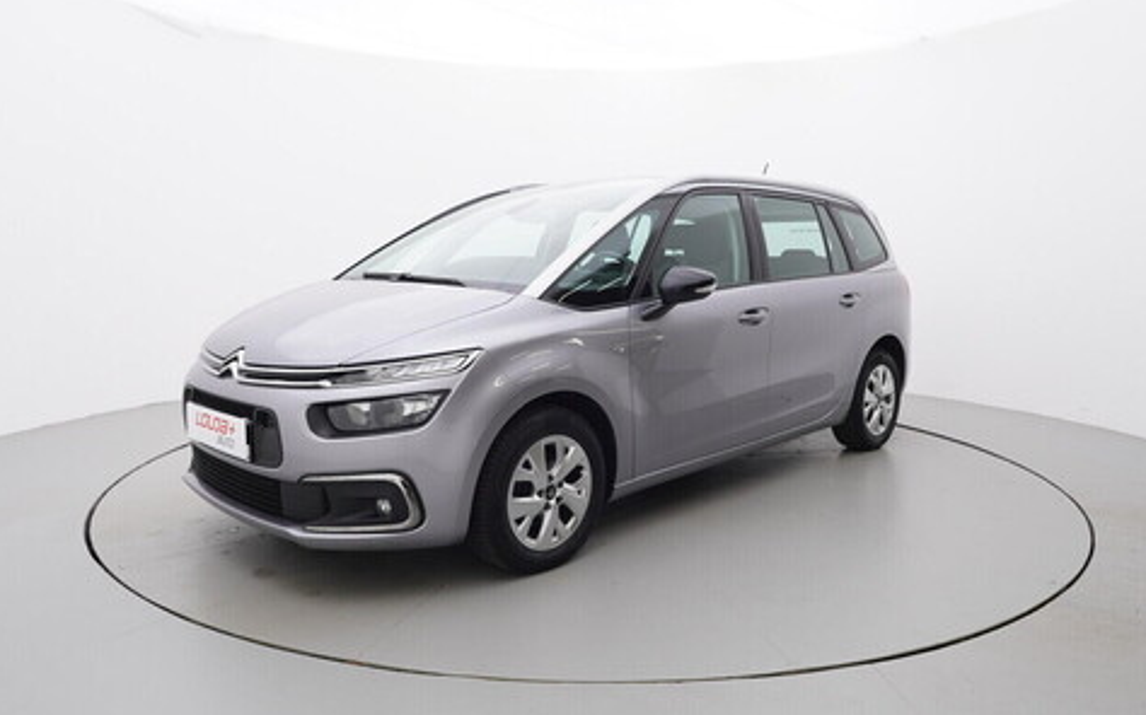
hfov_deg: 69.2
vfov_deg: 46.6
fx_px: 830
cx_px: 574
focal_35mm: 27
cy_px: 371
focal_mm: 15
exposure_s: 1/80
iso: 200
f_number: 5
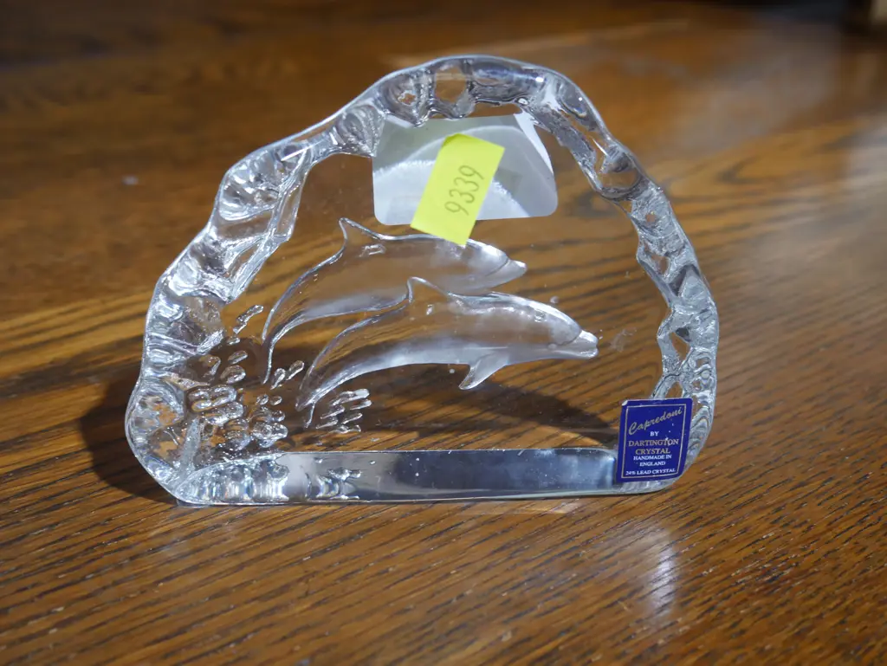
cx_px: 444
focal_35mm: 40
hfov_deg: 46.8
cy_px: 333
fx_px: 1025
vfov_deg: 36.0
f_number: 4.4
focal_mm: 20
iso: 640
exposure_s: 1/60
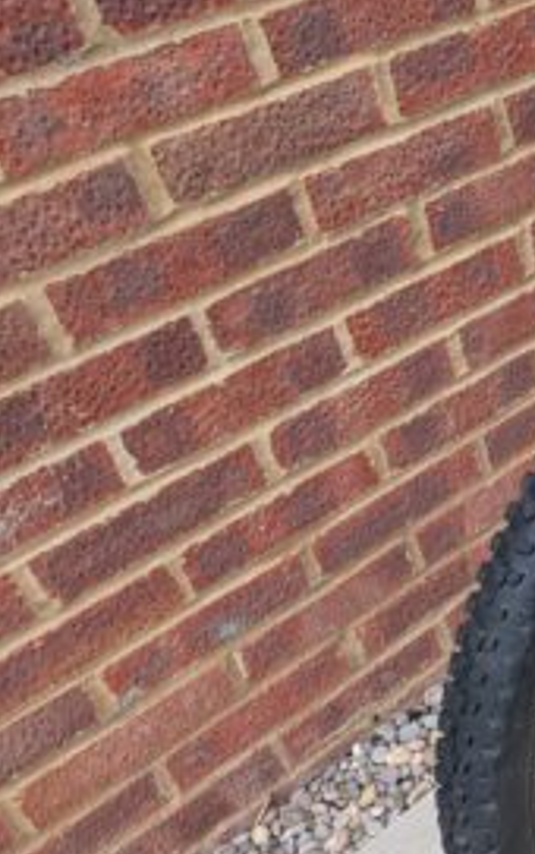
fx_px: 1047
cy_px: 337
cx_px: 752
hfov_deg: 24.0
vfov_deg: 44.1
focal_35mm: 45
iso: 28
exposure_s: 1/67.5
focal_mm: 4.53
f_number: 1.7
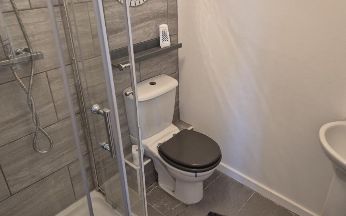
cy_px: 93
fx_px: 273
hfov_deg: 64.6
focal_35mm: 29
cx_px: 186
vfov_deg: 43.0
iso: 320
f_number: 1.8
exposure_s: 1/100
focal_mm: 5.4
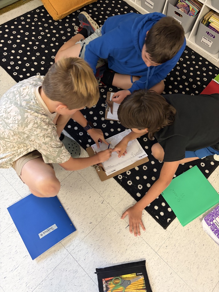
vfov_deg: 67.3
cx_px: 110
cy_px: 146
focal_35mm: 26
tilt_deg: -64.4
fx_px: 219
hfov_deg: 53.1
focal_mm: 5.96
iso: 400
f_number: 1.6
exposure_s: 1/45
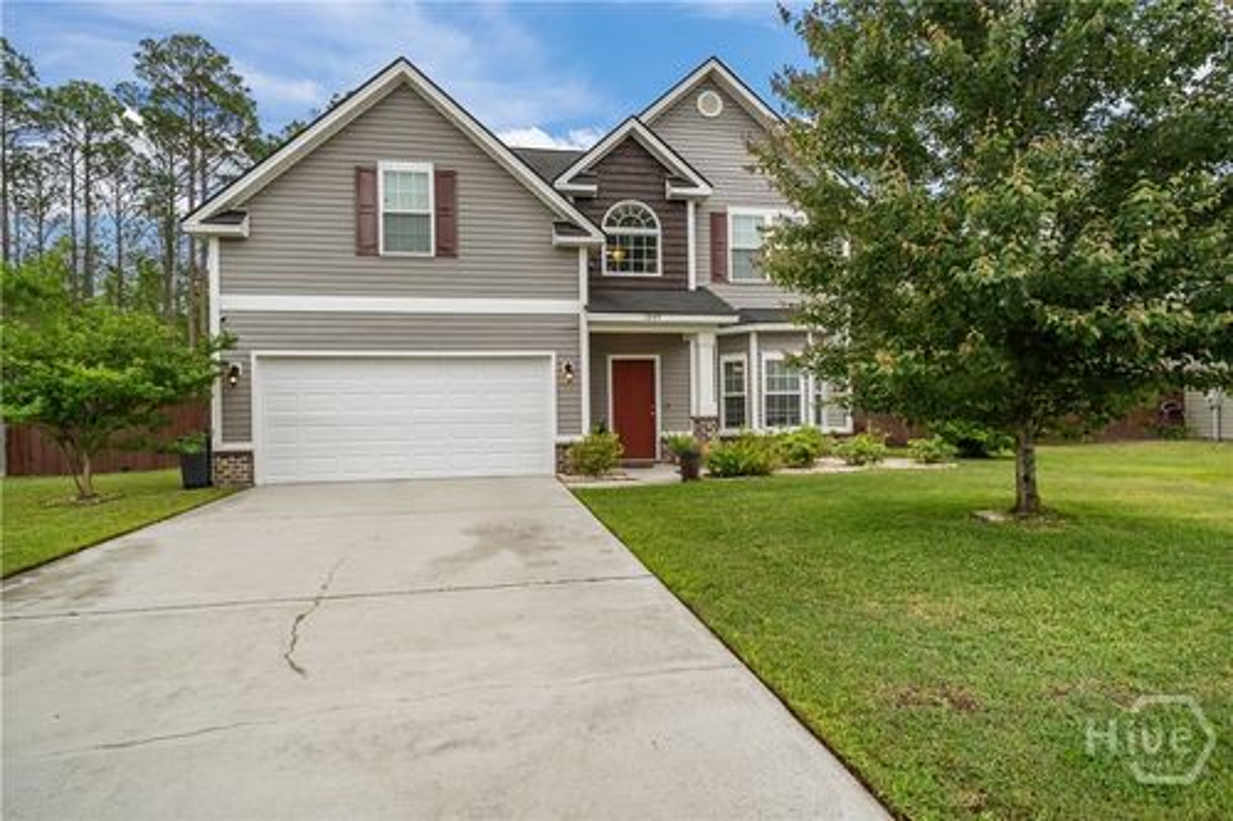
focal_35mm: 20
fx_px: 685
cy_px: 410
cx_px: 616
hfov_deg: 84.0
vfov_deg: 61.9
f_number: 7.1
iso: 5000
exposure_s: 1/5000
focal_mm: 20
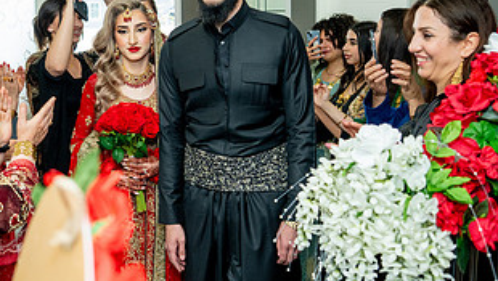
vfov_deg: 25.3
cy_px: 88
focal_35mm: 47
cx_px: 164
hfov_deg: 43.1
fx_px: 621
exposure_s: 1/200
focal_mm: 24
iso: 1000
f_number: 2.8
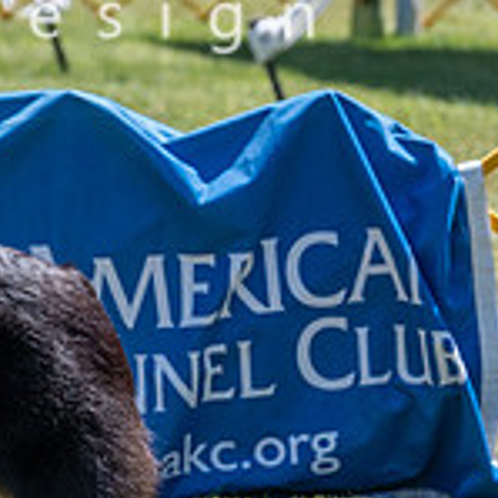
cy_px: 137
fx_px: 9115
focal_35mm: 560
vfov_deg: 3.1
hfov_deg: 3.1
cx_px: -169
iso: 1000
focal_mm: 133
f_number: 7.1
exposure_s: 1/1600
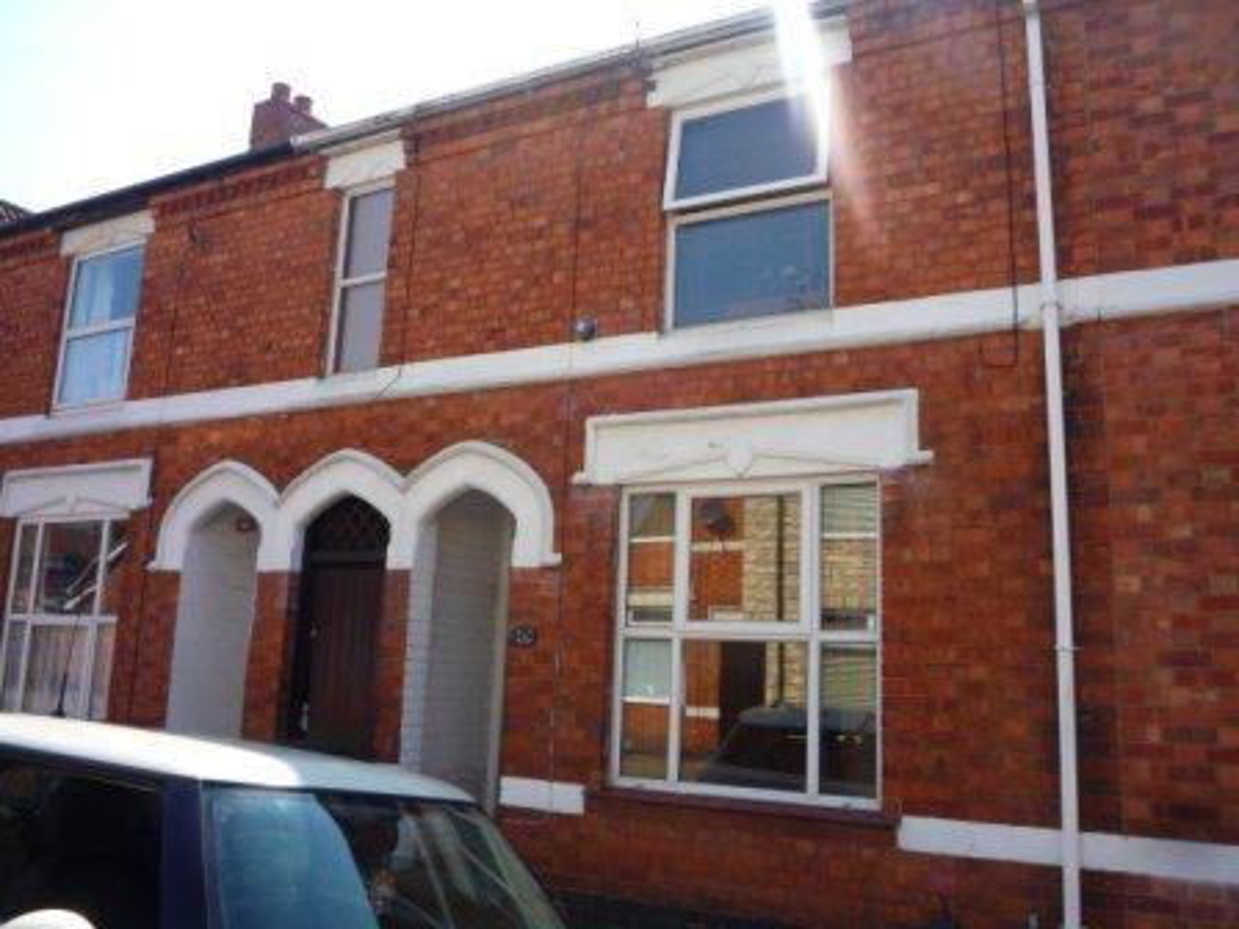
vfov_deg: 46.8
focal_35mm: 30
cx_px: 620
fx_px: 1074
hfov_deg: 60.0
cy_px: 464
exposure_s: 1/400
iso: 100
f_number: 4
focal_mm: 5.2
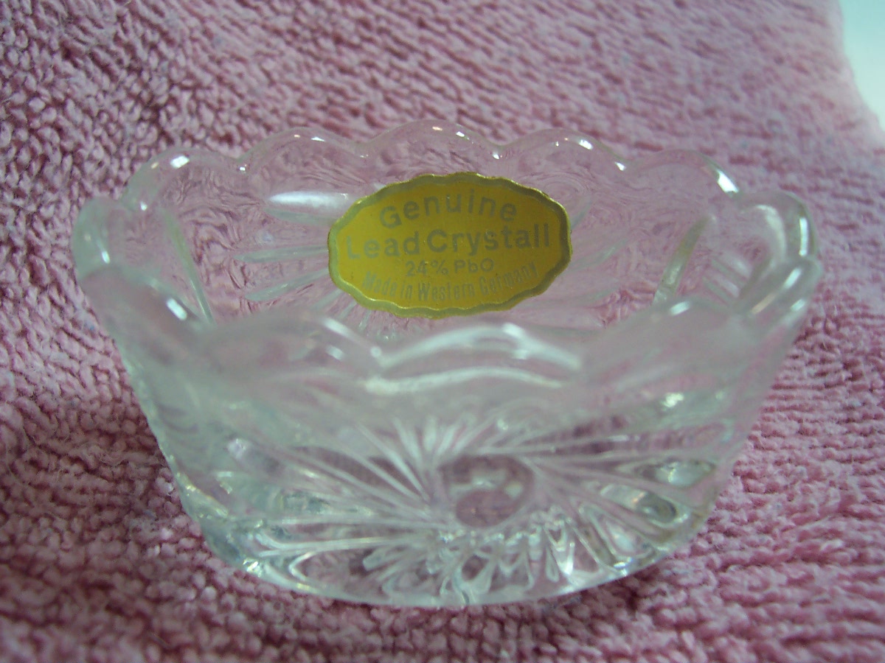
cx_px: 442
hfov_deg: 50.1
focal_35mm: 37
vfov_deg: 38.7
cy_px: 332
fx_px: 946
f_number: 2.8
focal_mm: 5.6
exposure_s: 1/30
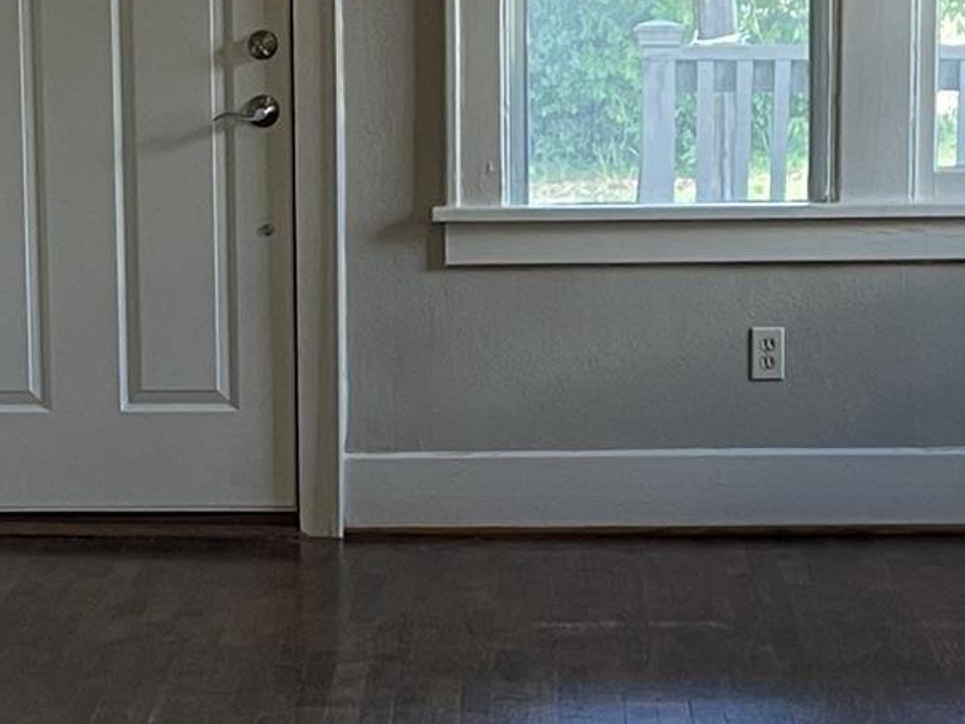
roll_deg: +0.3
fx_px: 3541
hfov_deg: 15.5
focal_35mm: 127
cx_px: 437
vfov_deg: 11.7
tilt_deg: -10.1
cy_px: 415
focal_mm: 5.1
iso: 100
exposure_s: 1/60
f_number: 1.6
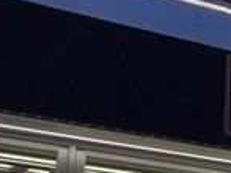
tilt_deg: +11.8
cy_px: 219
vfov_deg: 11.5
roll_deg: -0.9
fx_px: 840
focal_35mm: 126
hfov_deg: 14.7
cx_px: 330
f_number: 2.2
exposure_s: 1/1425
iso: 25
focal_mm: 4.15
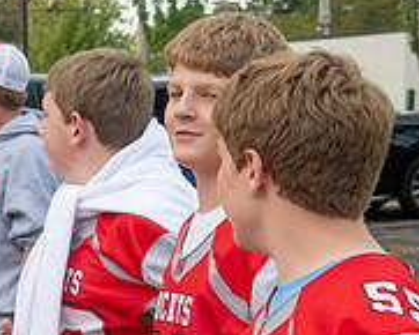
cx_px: -21
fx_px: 2606
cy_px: 343
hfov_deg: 9.1
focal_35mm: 210
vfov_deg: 7.3
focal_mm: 70
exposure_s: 1/400
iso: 3200
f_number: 11
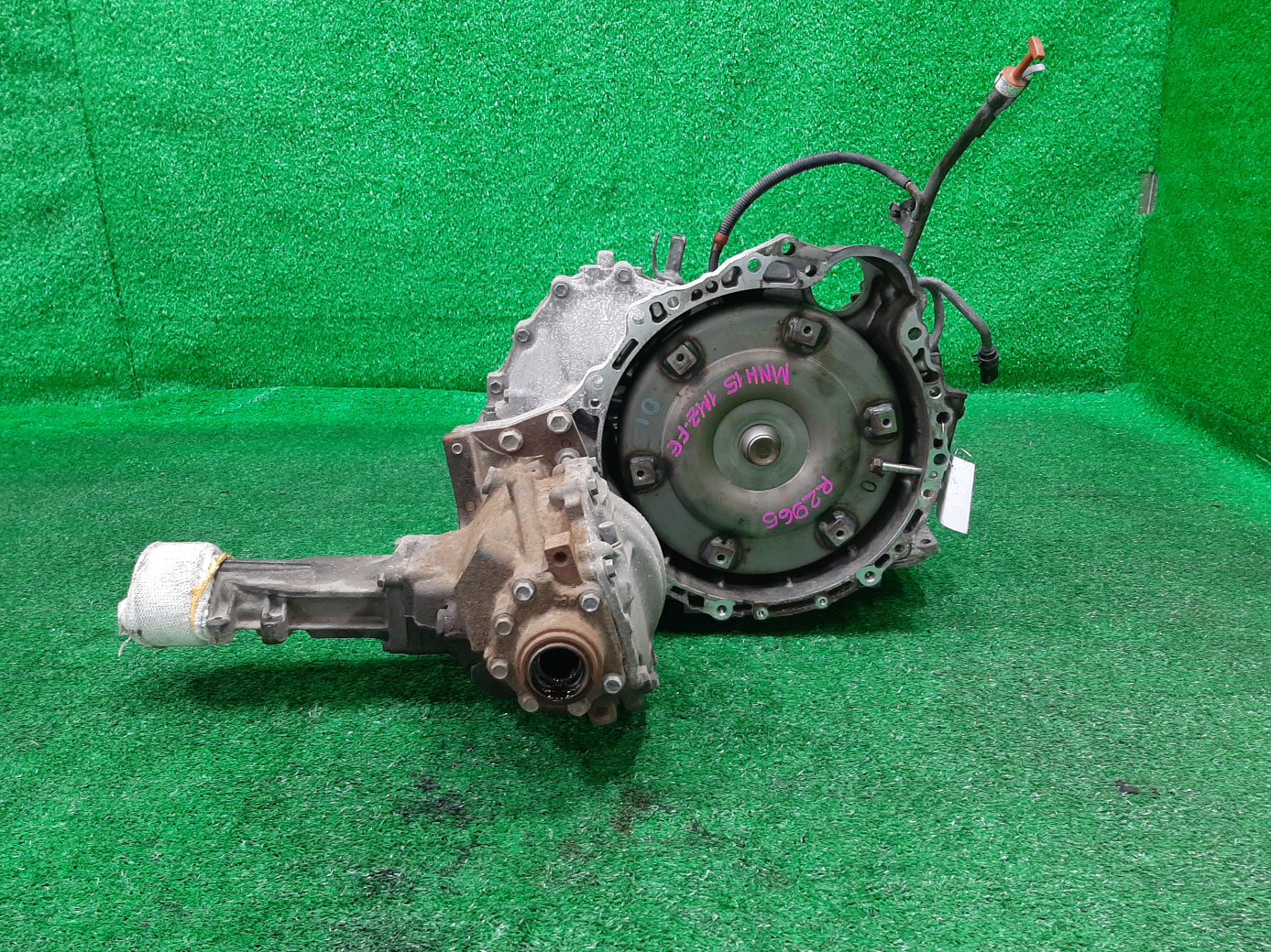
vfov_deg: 51.3
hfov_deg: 65.3
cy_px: 474
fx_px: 991
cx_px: 619
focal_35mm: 27
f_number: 1.7
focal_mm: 3.93
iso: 181
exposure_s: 1/50
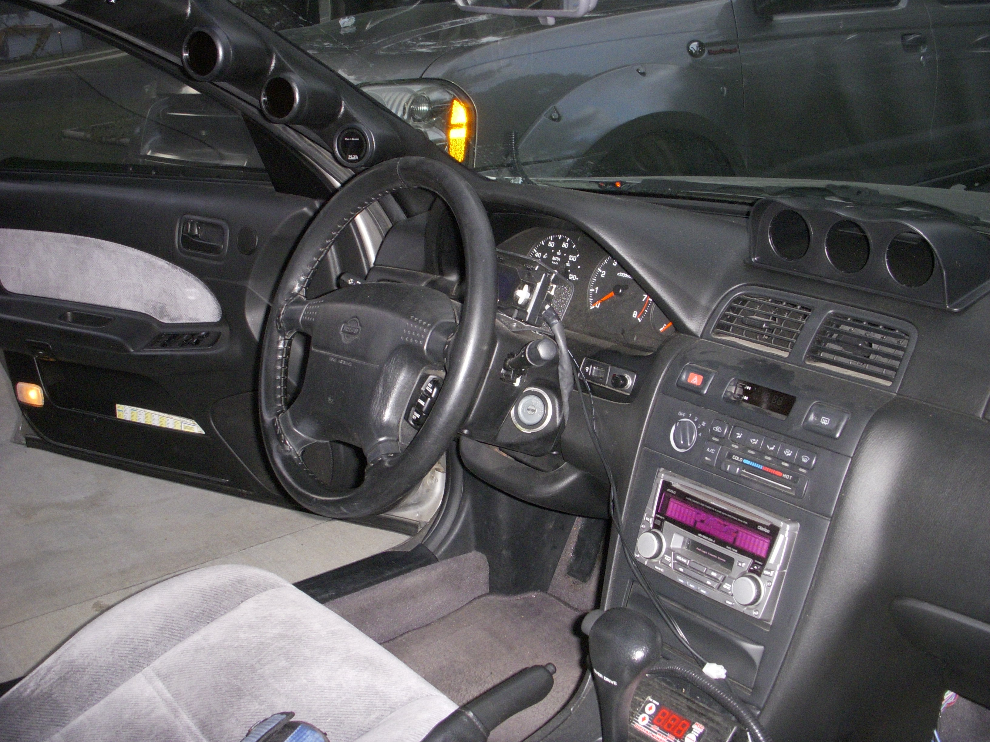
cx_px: 495
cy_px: 371
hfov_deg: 49.0
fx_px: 1087
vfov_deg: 37.7
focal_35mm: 38
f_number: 3.3
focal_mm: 6.3
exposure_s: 1/125
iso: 400
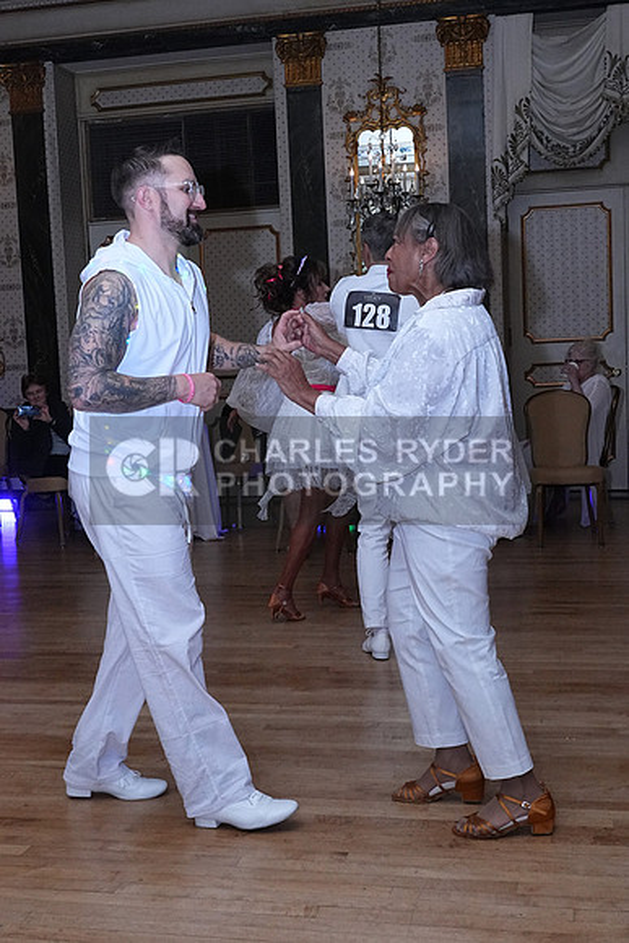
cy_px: 472
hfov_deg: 31.2
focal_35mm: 43
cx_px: 314
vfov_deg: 45.4
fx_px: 1126
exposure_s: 1/200
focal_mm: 29
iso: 5000
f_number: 7.1
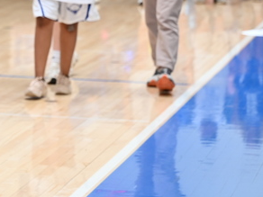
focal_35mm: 236
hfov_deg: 8.2
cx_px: -110
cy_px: -72
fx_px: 1793
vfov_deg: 6.2
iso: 400
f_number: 2.8
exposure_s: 1/160
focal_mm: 70
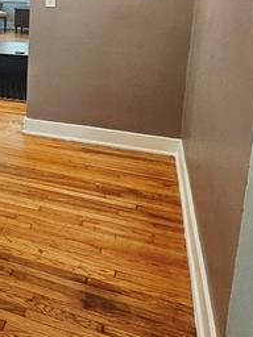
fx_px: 380
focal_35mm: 39
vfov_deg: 44.3
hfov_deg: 31.4
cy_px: 45
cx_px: -45
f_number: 2.2
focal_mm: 2.2
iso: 250
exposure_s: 1/60.2
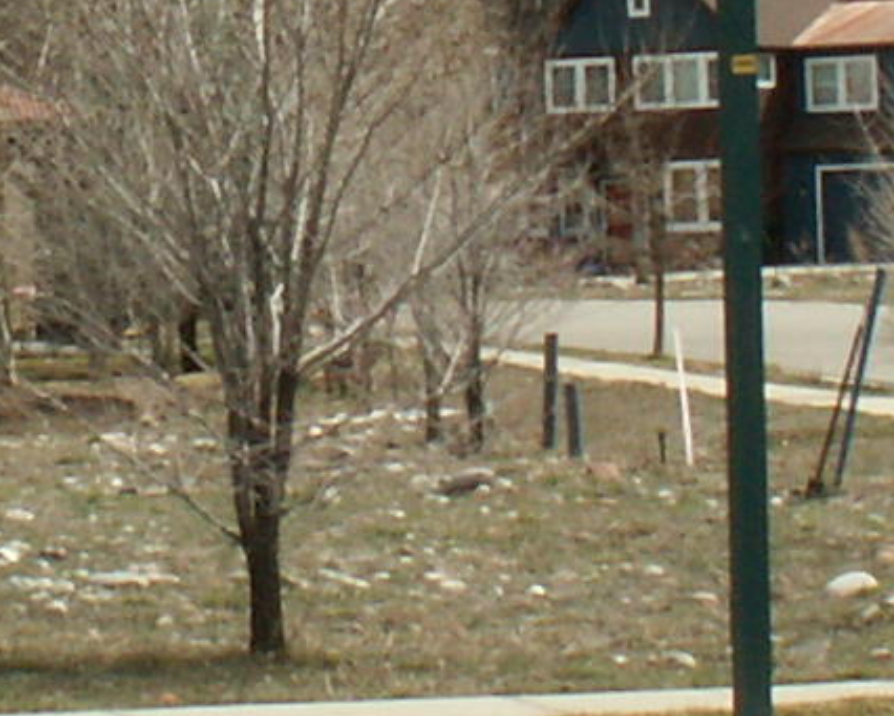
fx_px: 6669
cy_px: -122
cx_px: 88
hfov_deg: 7.6
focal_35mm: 252
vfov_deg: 6.1
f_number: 8
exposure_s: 1/125
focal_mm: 7.07
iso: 50
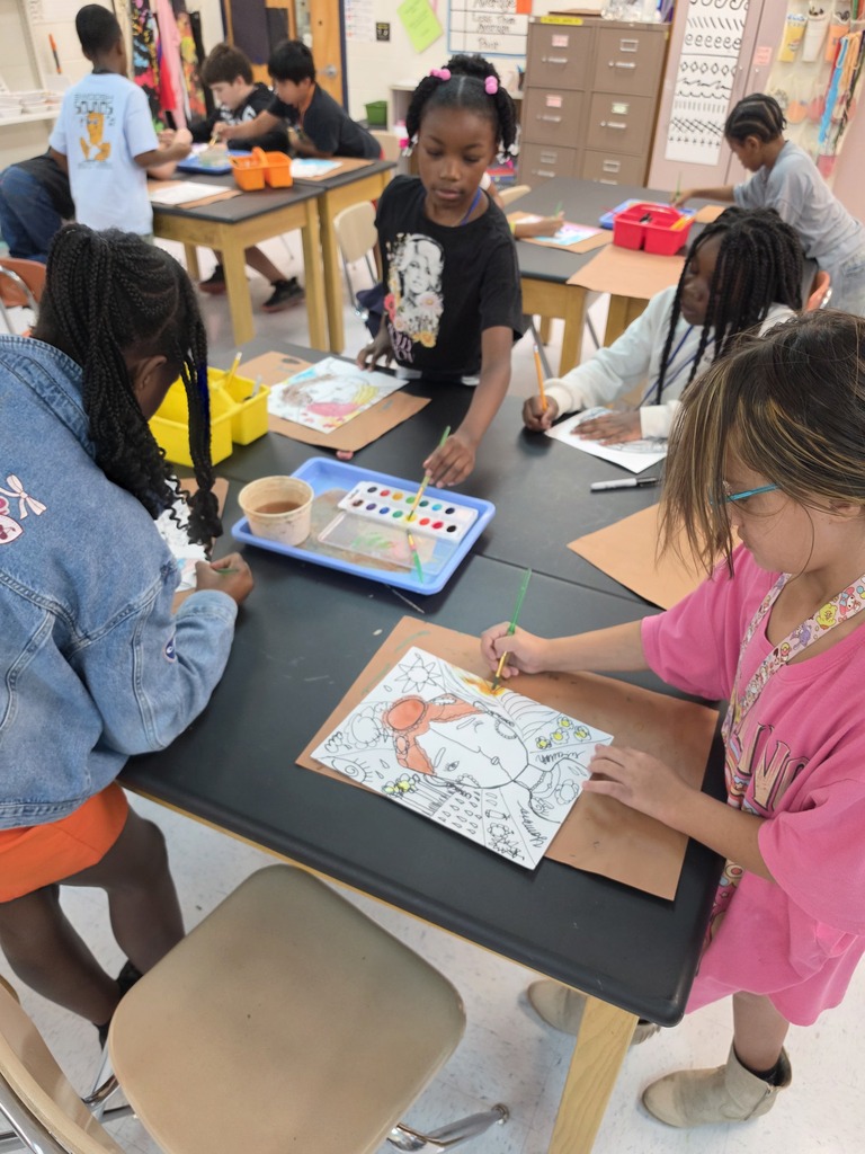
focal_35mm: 23
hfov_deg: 58.9
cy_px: 577
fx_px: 766
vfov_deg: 73.9
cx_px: 432
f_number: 1.4
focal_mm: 6.5
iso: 250
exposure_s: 1/120
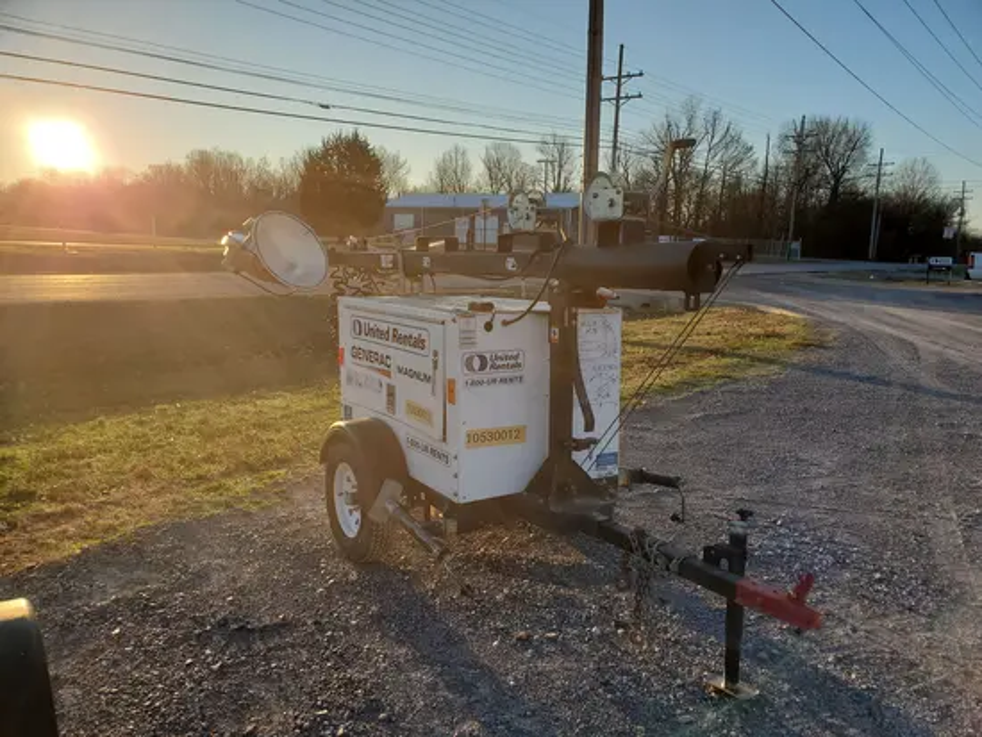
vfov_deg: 53.1
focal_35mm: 26
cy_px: 368
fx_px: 738
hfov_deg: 67.3
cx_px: 491
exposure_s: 1/856
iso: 50
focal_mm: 4.3
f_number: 2.4
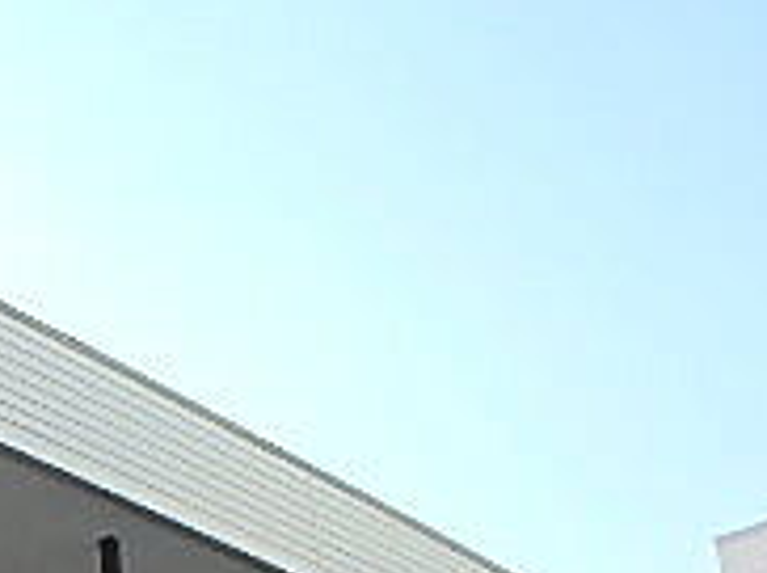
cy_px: 860
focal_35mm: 74
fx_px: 1637
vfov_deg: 17.8
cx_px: -156
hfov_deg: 24.0
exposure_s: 1/500
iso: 125
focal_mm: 3.7
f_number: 3.5
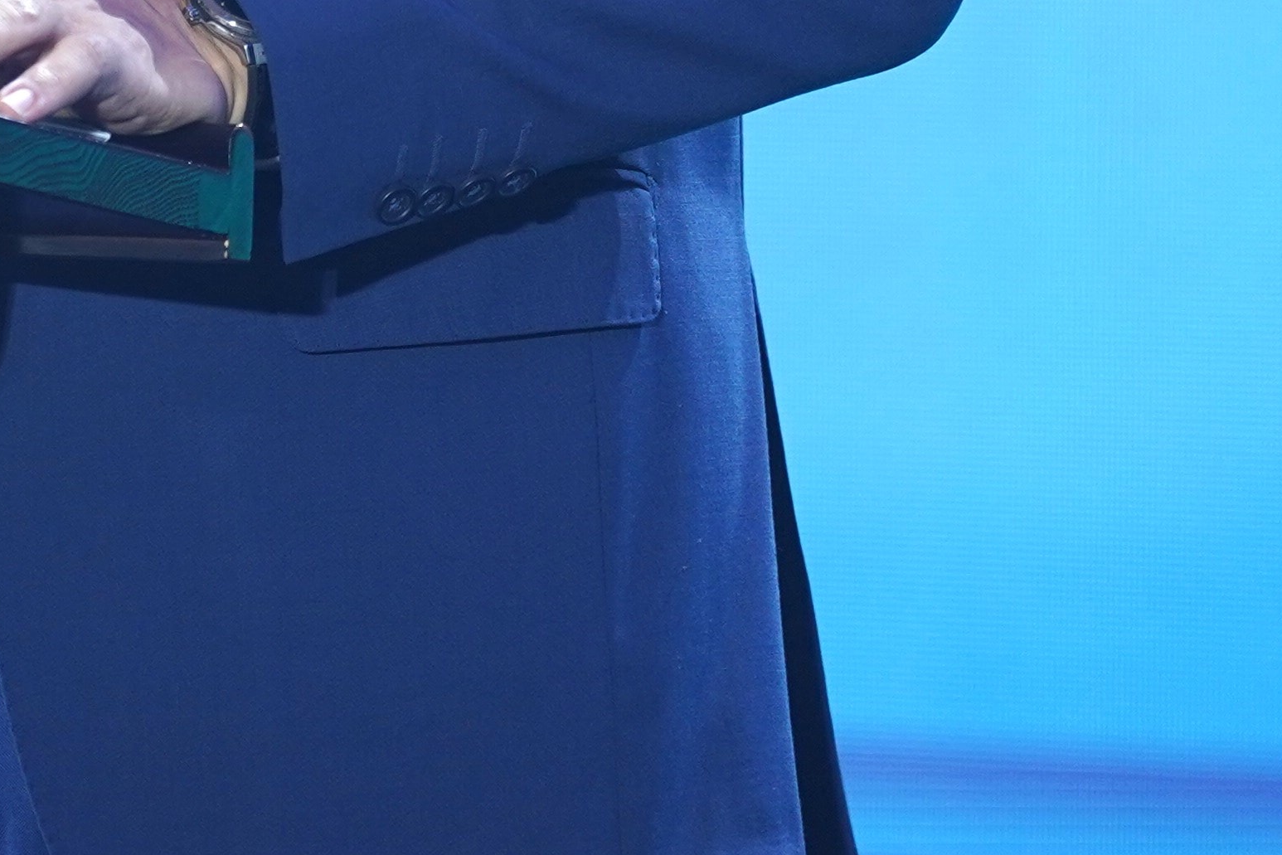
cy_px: -597
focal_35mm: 776
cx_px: -573
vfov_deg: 1.8
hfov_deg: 2.7
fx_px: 27635
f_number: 2.8
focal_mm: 200
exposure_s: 1/250
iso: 640
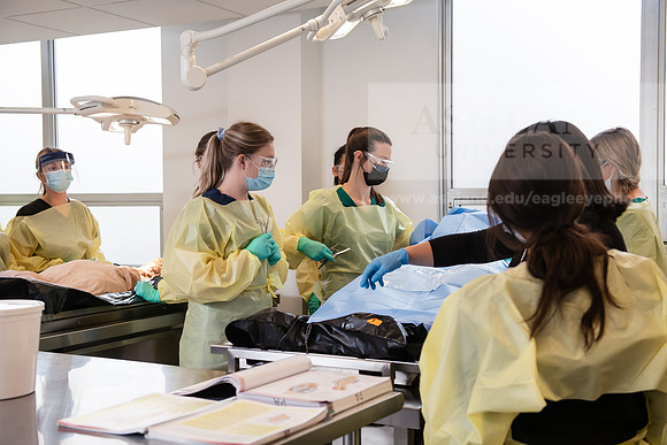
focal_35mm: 48
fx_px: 889
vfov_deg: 28.1
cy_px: 222
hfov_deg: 41.1
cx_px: 334
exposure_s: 1/200
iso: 500
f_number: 4.5
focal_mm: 48
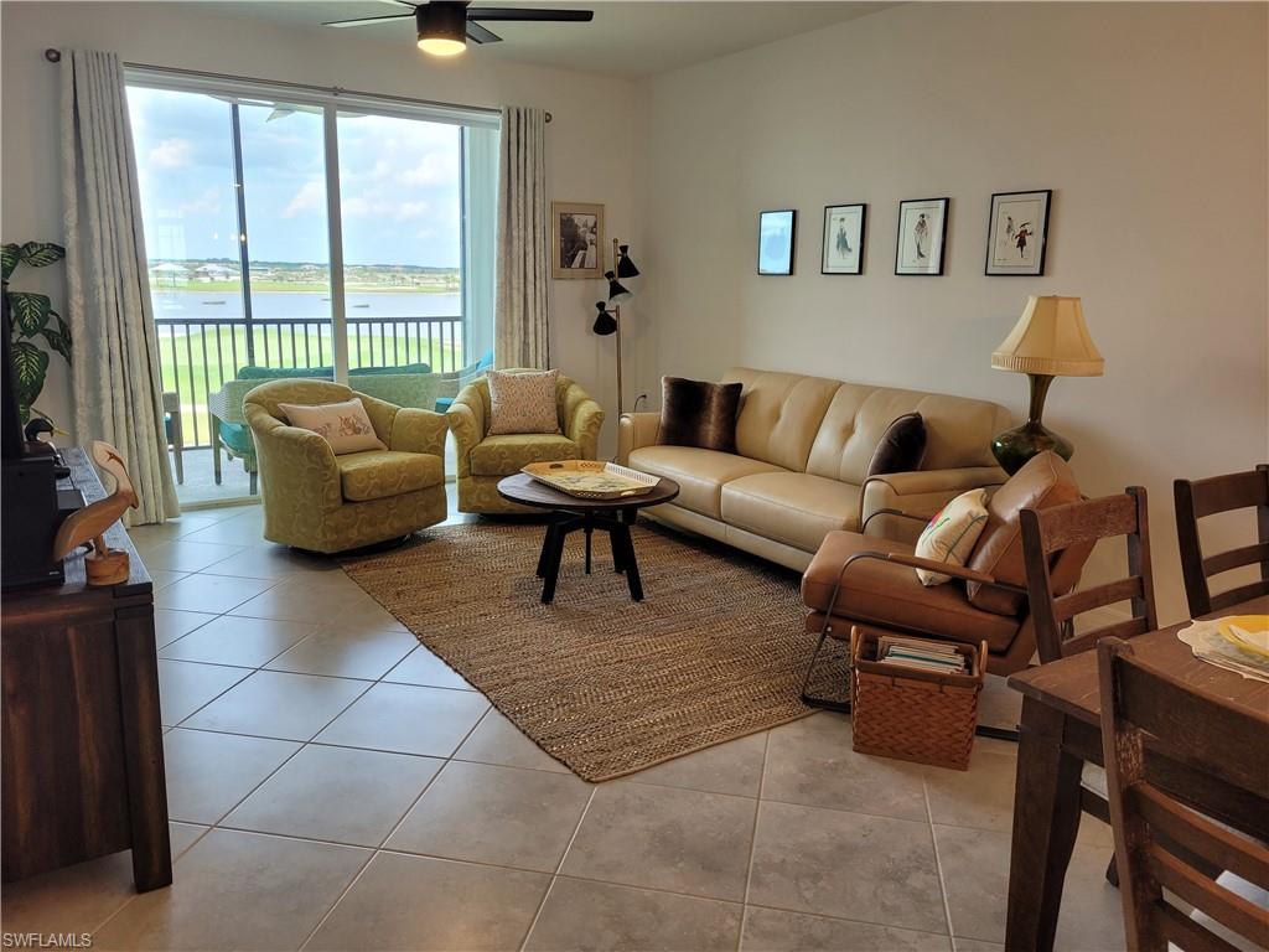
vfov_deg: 53.1
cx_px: 634
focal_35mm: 26
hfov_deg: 67.3
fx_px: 953
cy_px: 476
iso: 80
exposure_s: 1/120
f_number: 1.8
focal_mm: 5.4
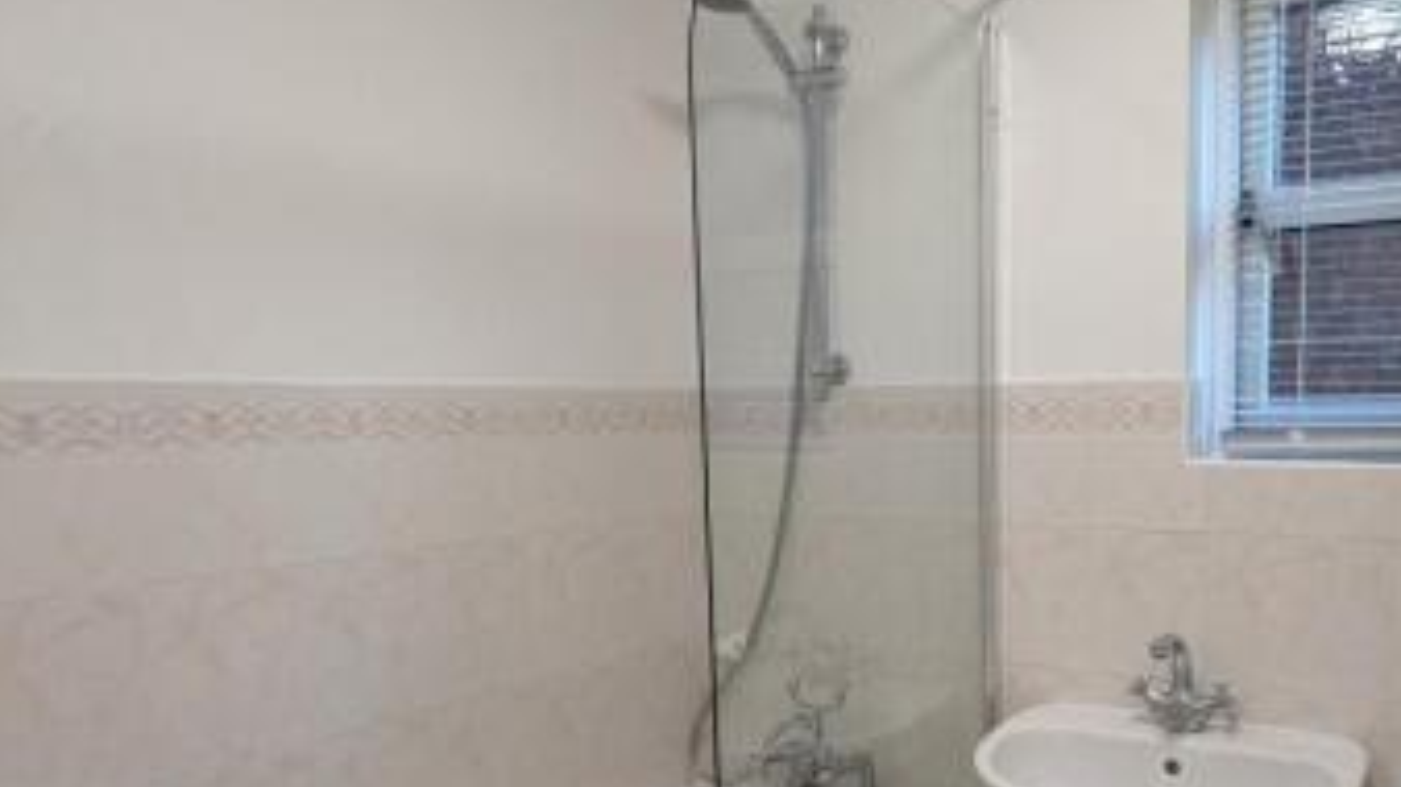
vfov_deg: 38.3
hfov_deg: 62.9
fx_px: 1114
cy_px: 545
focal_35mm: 30
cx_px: 920
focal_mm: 2.35
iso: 334
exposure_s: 1/100
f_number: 2.2
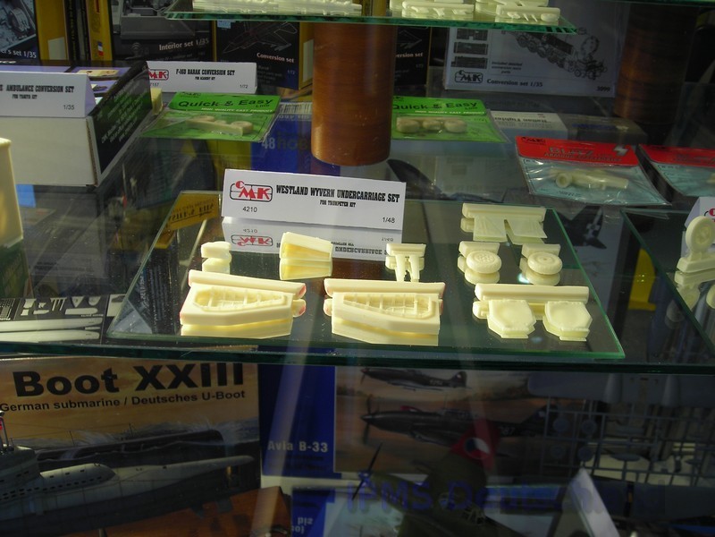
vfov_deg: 37.7
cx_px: 358
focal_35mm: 38
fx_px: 785
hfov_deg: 49.0
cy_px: 268
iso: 50
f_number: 3.2
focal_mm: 6.3
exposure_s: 1/12.3
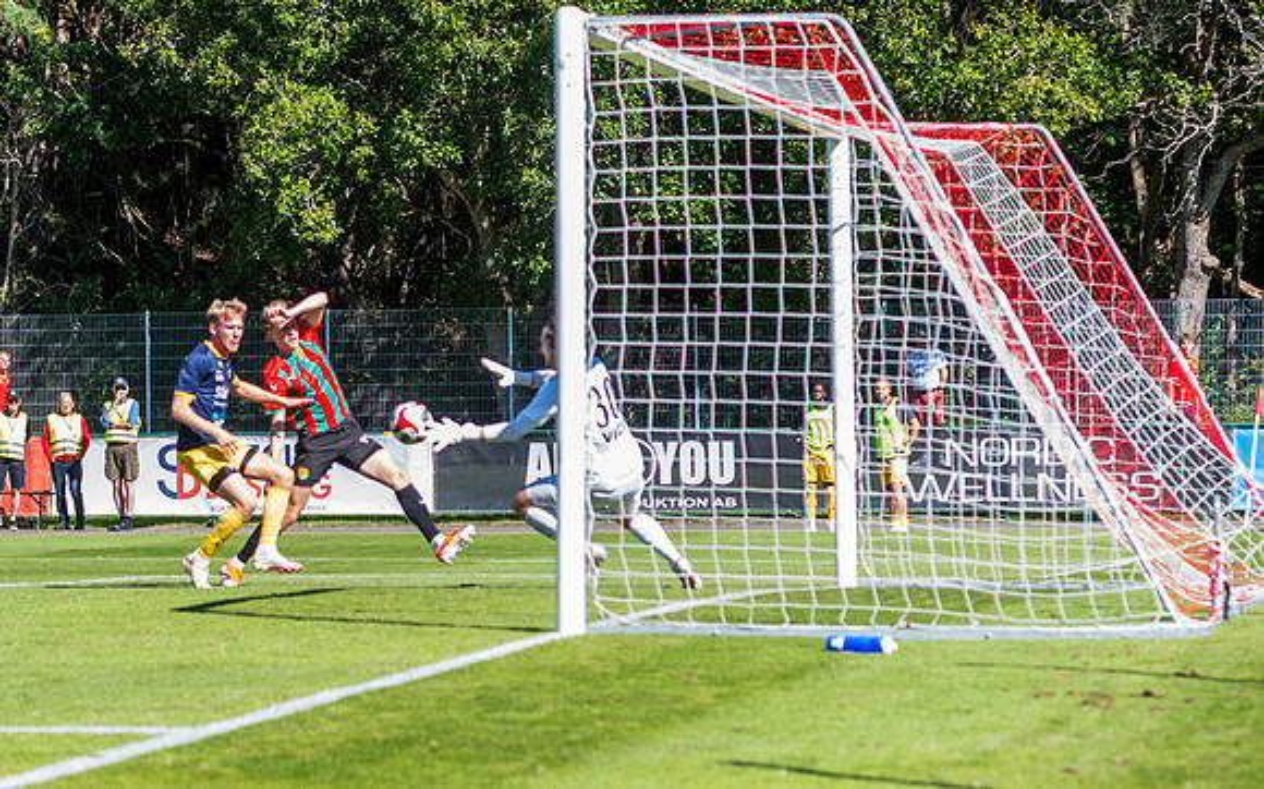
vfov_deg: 9.0
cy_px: 511
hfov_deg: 14.4
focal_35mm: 146
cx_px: 497
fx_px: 5013
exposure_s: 1/2000
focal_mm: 70
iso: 720
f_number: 3.5
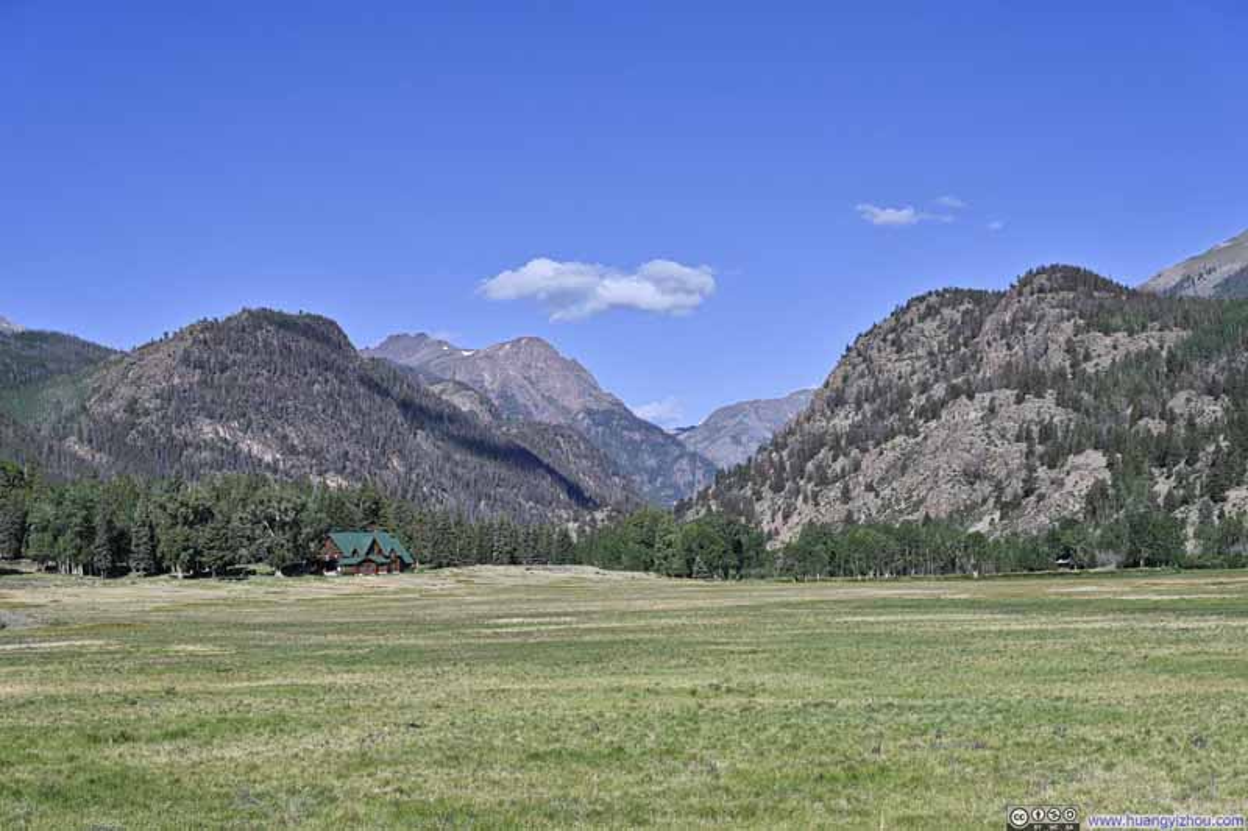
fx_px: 2045
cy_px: 416
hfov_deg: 33.9
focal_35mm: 59
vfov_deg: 23.0
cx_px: 624
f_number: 6.3
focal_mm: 59
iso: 64
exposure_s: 1/640
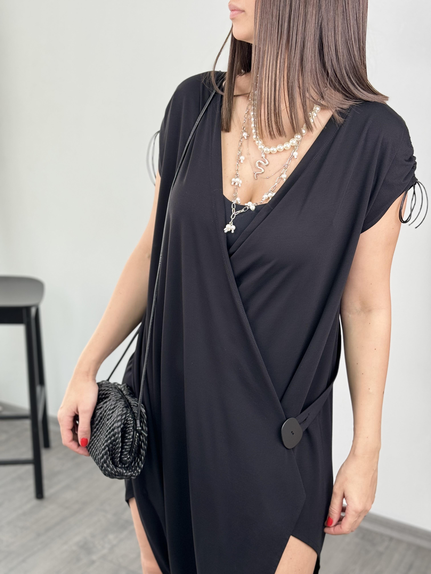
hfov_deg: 30.3
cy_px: 287
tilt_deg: -13.5
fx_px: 797
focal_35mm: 48
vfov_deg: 39.7
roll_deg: -3.6
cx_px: 216
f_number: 1.78
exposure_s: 1/121
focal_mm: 6.86
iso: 80
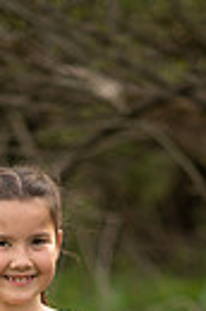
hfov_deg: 4.6
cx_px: 13
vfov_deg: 6.9
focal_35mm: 294
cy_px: 522
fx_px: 2537
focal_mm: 85
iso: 100
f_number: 1.8
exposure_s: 1/500
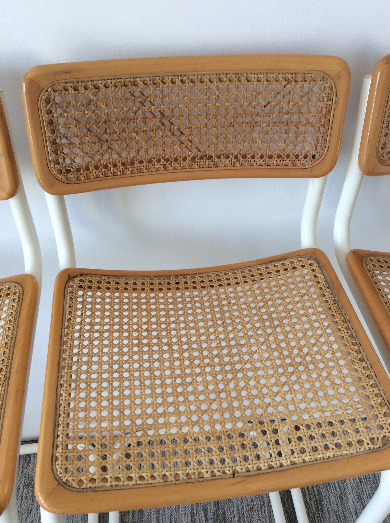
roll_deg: -2.6
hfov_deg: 44.1
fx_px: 482
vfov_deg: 56.9
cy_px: 262
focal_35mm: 32
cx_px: 195
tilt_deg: -44.7
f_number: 2.4
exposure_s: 1/100
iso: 40
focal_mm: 3.3
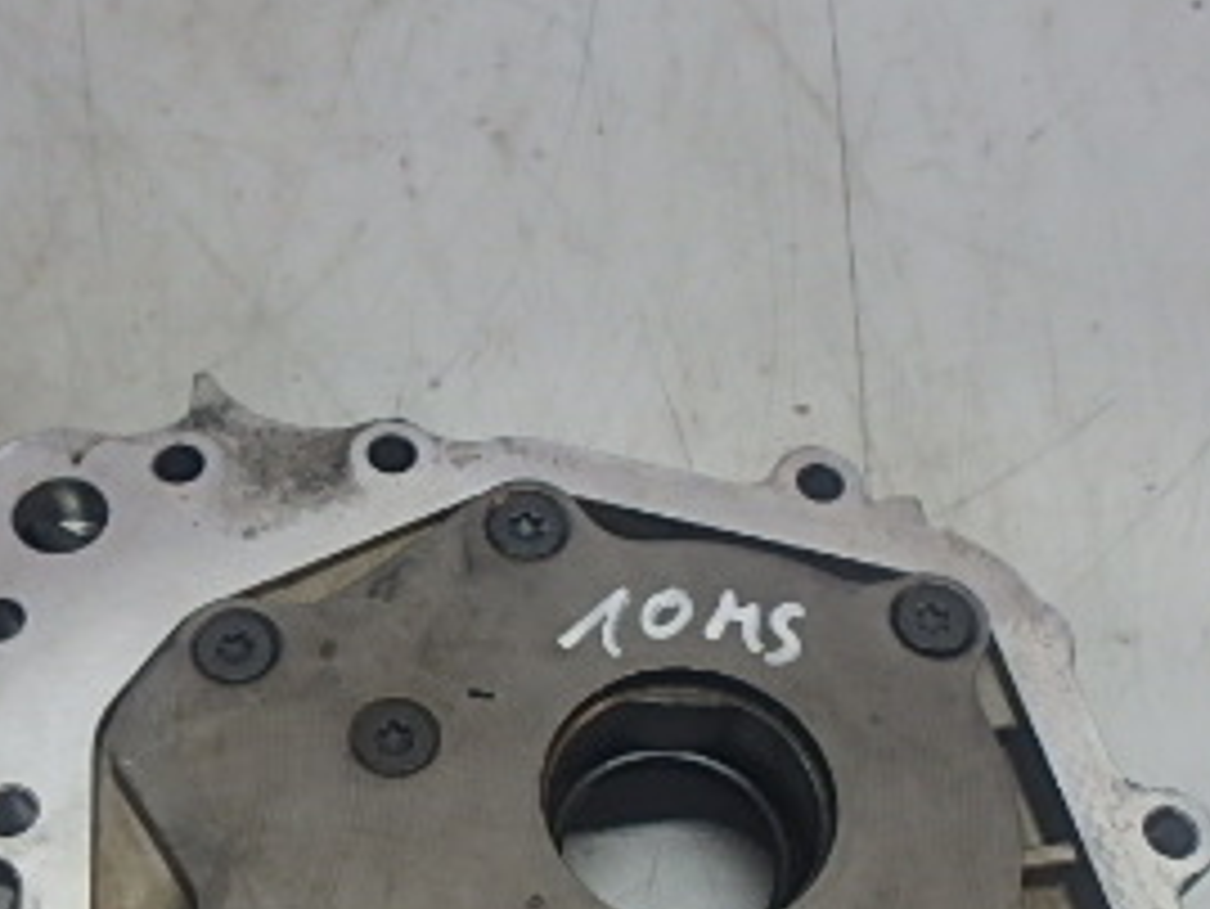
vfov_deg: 28.0
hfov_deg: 38.0
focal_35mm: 50
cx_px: 481
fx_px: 1749
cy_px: 819
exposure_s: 1/50
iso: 200
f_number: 3.5
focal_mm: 3.7
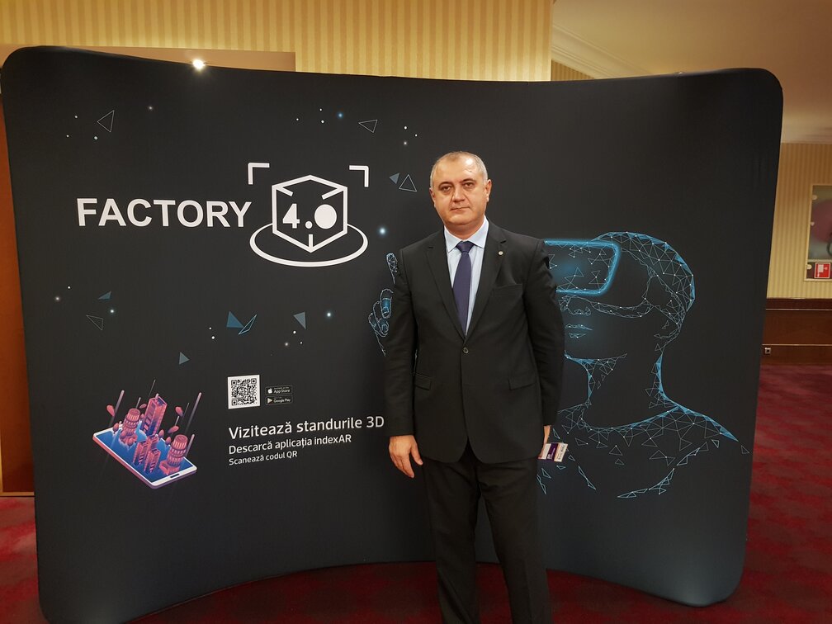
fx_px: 625
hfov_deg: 67.3
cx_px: 416
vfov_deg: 53.1
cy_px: 312
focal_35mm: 26
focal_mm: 4.2
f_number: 1.7
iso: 200
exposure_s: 1/11
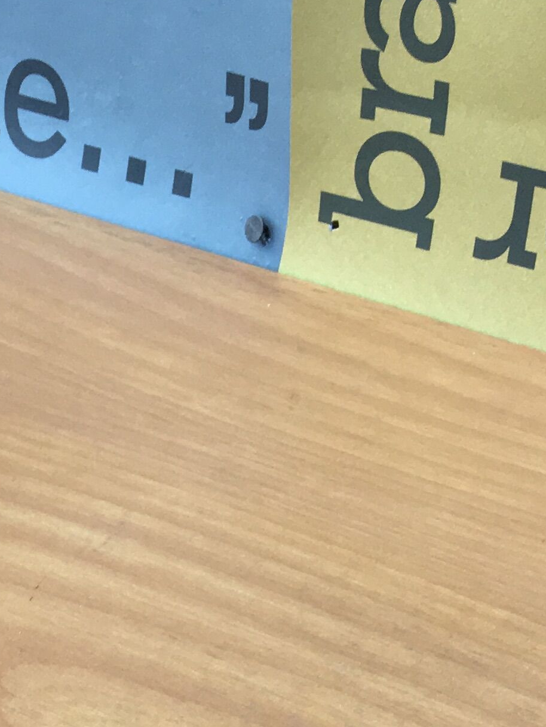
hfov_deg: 14.2
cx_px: -329
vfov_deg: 18.1
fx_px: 2018
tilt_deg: -47.7
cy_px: 1100
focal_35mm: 96
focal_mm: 4.15
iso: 32
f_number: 2.2
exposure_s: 1/100
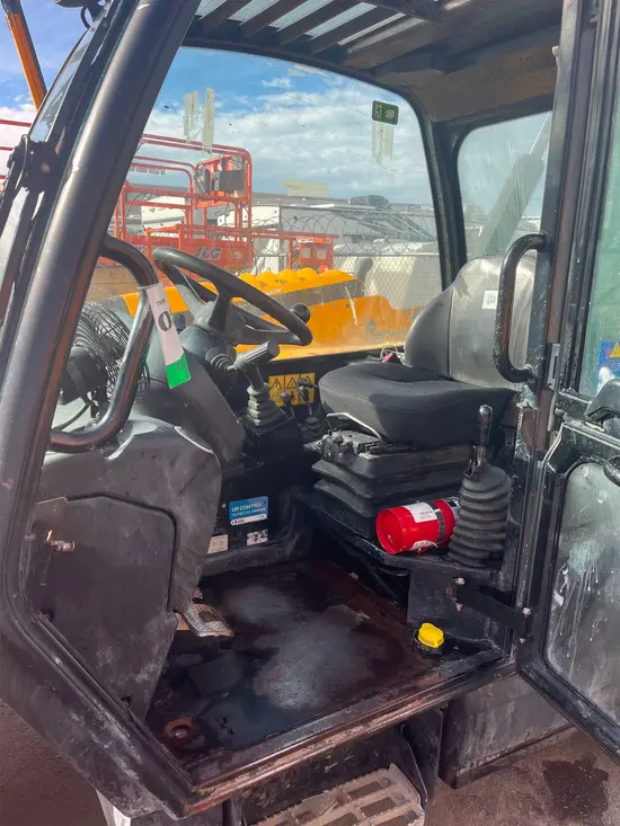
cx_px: 310
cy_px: 413
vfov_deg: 67.3
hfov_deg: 53.1
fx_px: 621
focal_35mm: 26
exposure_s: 1/992
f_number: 1.6
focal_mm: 5.1
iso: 50
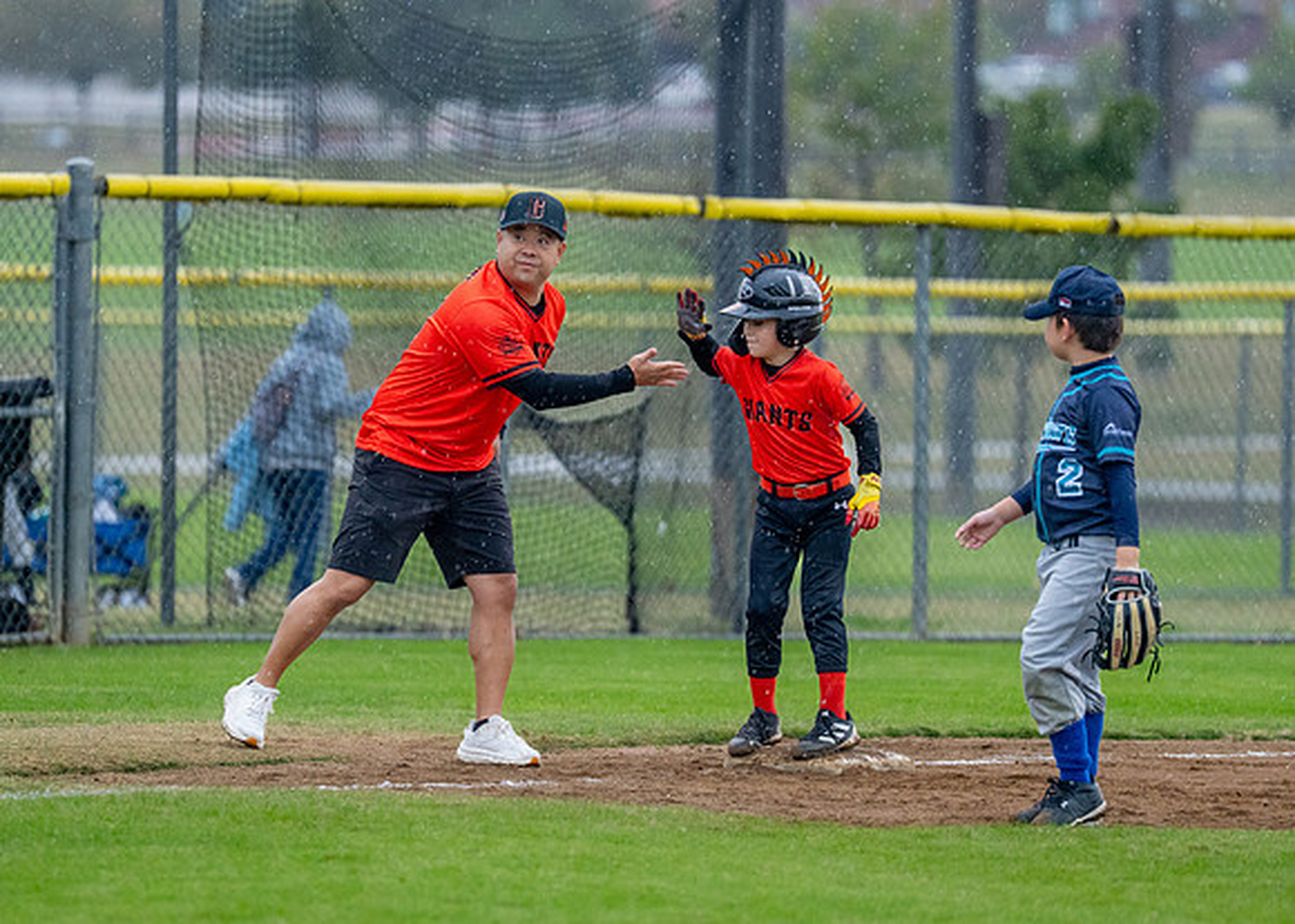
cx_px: 574
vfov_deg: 4.6
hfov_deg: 6.5
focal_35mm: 310
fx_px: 11397
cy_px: 453
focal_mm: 200
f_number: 2.8
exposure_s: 1/1000
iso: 1600
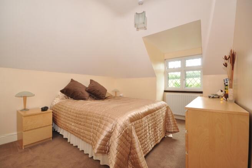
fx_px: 105
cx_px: 126
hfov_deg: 100.4
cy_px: 84
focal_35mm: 15
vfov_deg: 77.2
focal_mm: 10
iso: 200
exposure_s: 1/5
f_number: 10
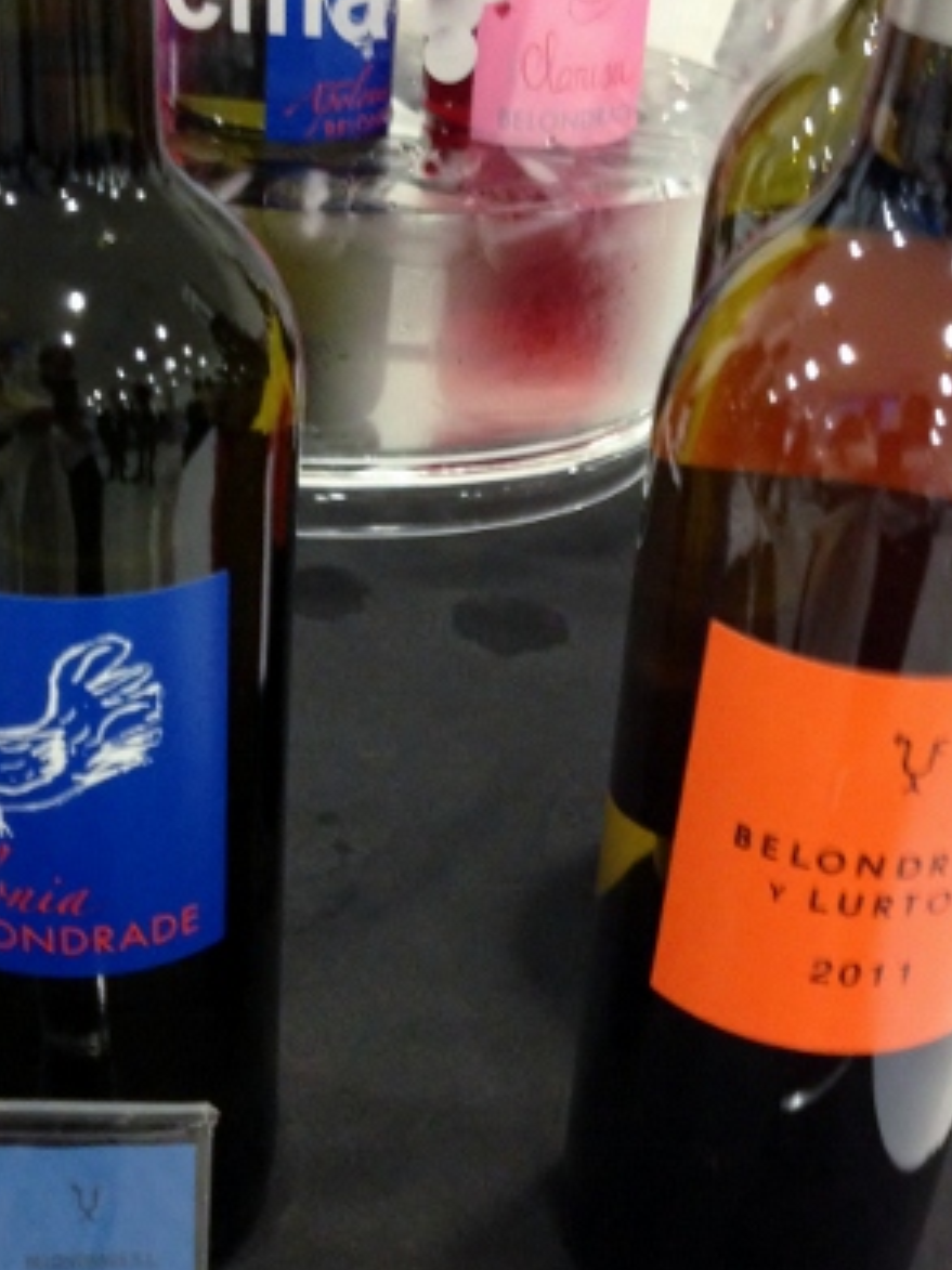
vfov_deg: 35.5
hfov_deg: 27.0
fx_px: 1981
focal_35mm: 54
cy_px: 672
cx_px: 429
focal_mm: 4.13
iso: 400
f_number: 2.4
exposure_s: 1/20
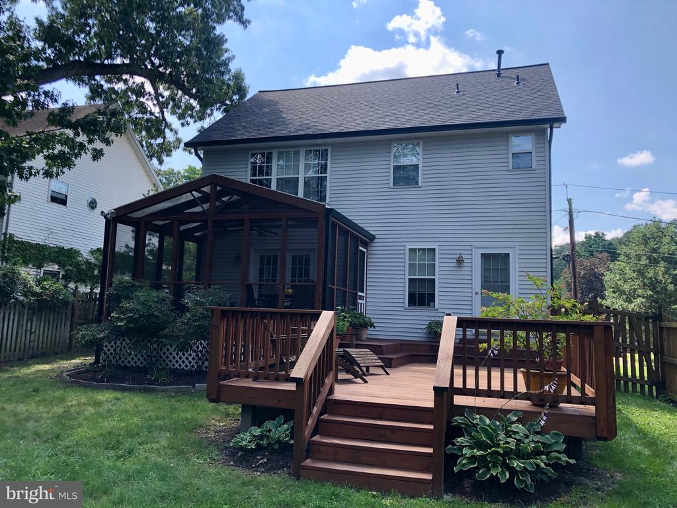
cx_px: 338
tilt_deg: +6.3
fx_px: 548
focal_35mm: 28
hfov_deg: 63.4
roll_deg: -1.0
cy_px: 254
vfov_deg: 49.7
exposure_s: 1/466
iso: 20
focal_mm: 3.99
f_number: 1.8
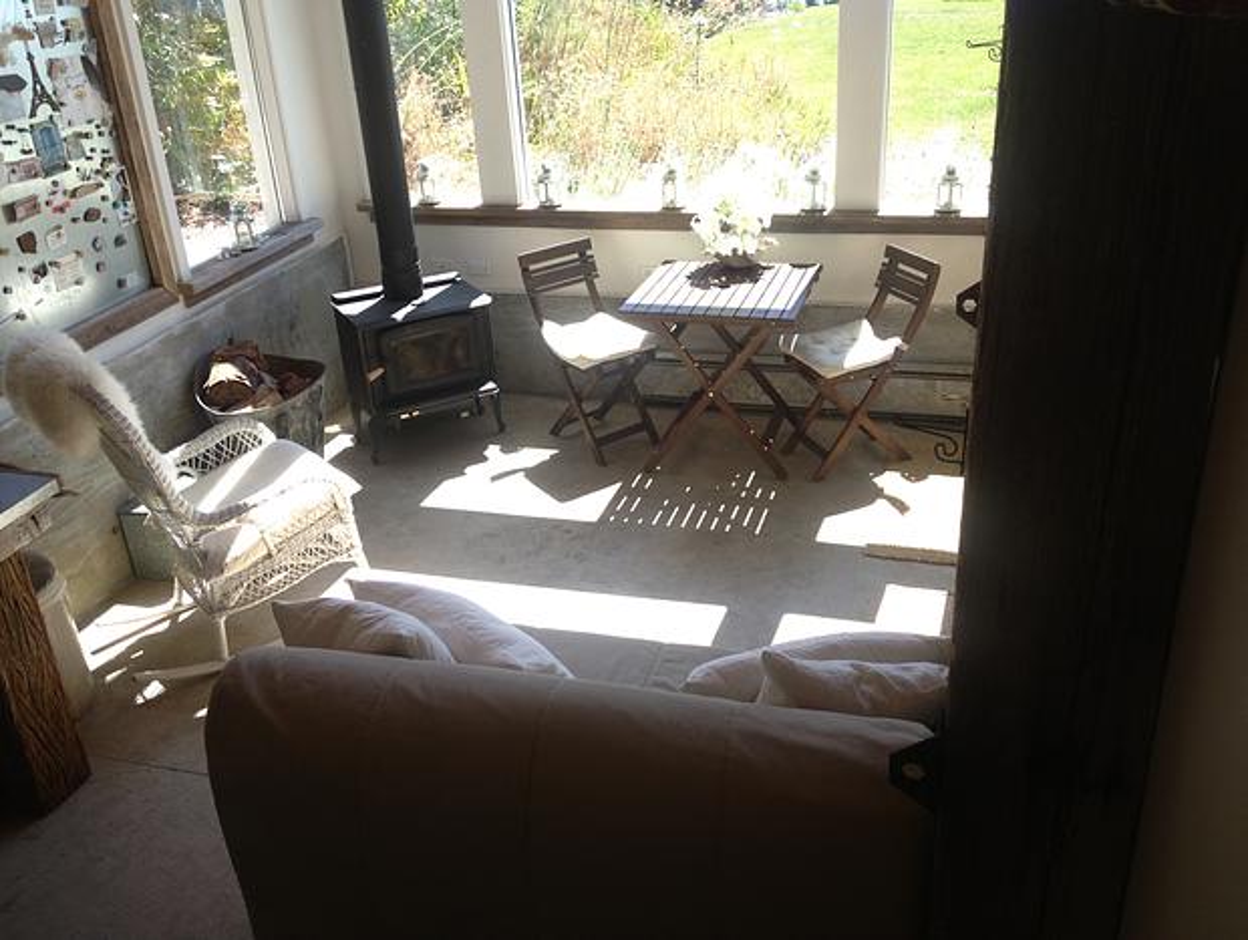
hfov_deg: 52.6
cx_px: 624
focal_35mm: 35
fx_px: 1264
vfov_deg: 40.8
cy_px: 470
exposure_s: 1/143
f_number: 2.4
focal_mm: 4.28
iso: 50
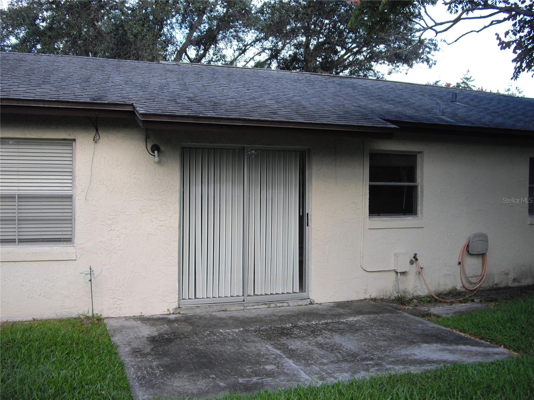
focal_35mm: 38
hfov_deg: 49.0
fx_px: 586
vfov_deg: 37.7
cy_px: 200
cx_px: 267
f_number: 2.8
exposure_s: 1/200
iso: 100
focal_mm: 7.9
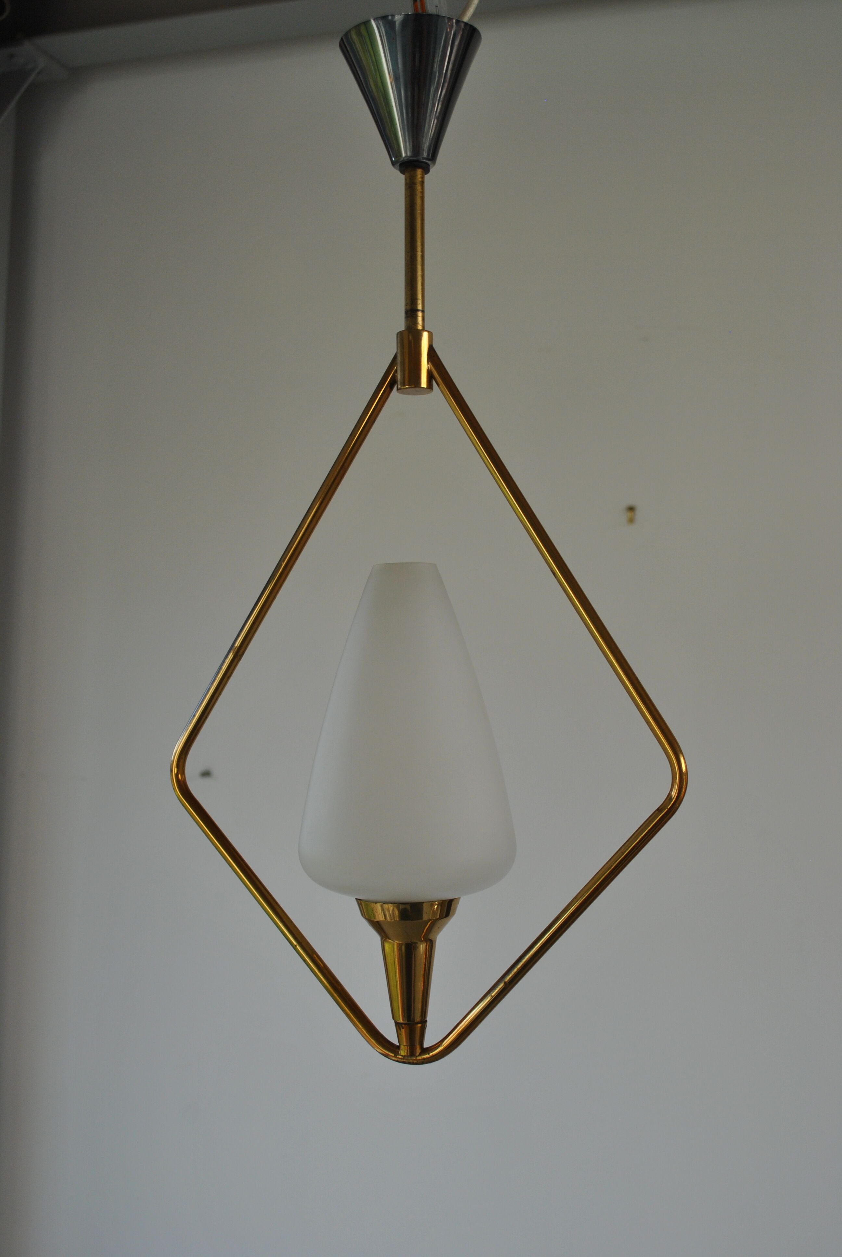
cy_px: 628
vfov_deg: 49.5
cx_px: 421
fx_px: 1364
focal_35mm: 39
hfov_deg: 34.3
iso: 200
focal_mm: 26
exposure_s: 1/125
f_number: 5.6
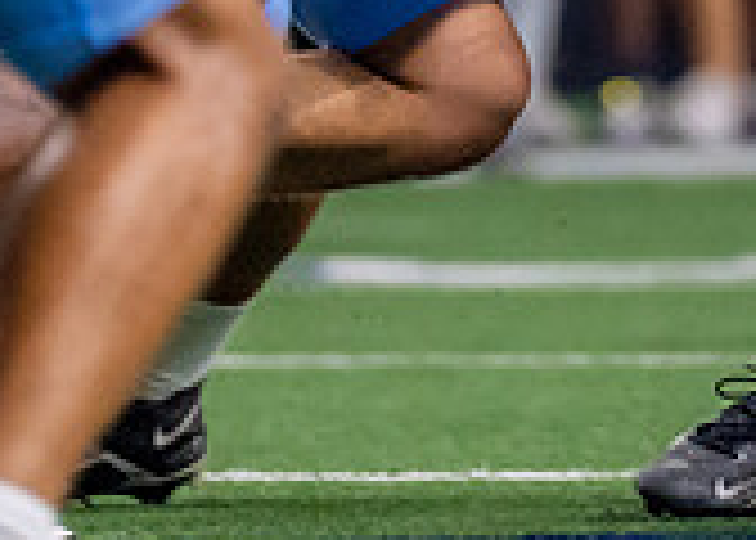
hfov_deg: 1.5
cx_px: 760
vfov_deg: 1.1
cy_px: -667
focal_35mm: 1336
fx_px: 28685
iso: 2000
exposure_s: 1/1000
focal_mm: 200
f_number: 2.8
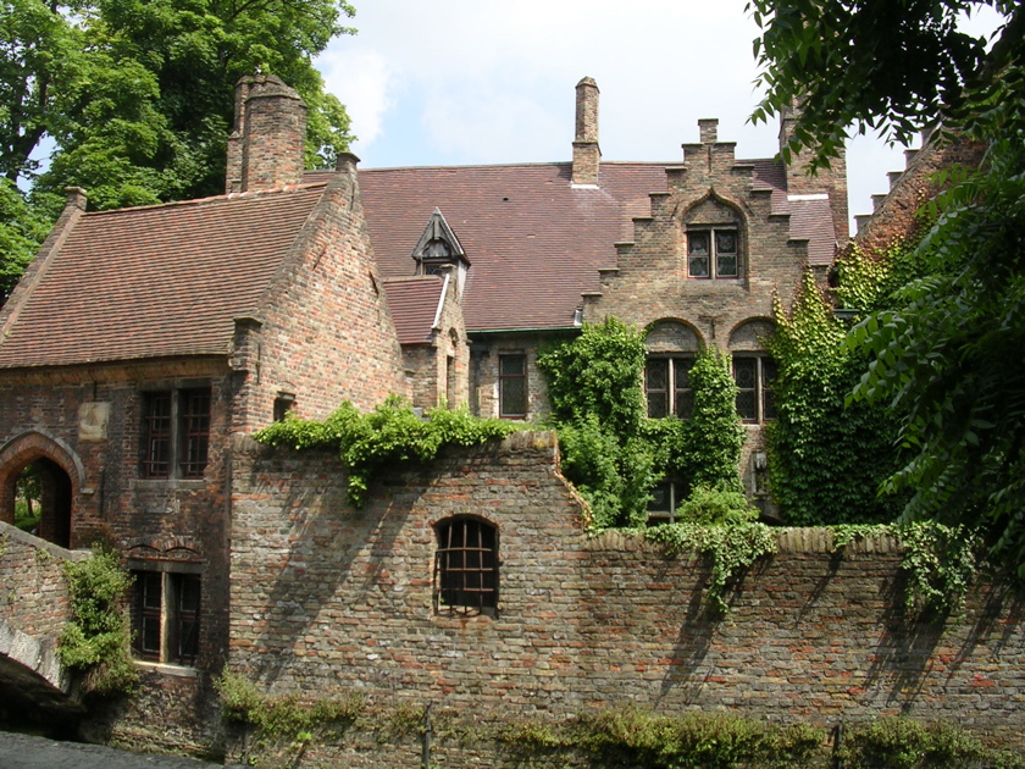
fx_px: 1125
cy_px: 384
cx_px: 512
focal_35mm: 38
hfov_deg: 49.0
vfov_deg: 37.7
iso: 50
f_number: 5.6
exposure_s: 1/183
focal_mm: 5.8
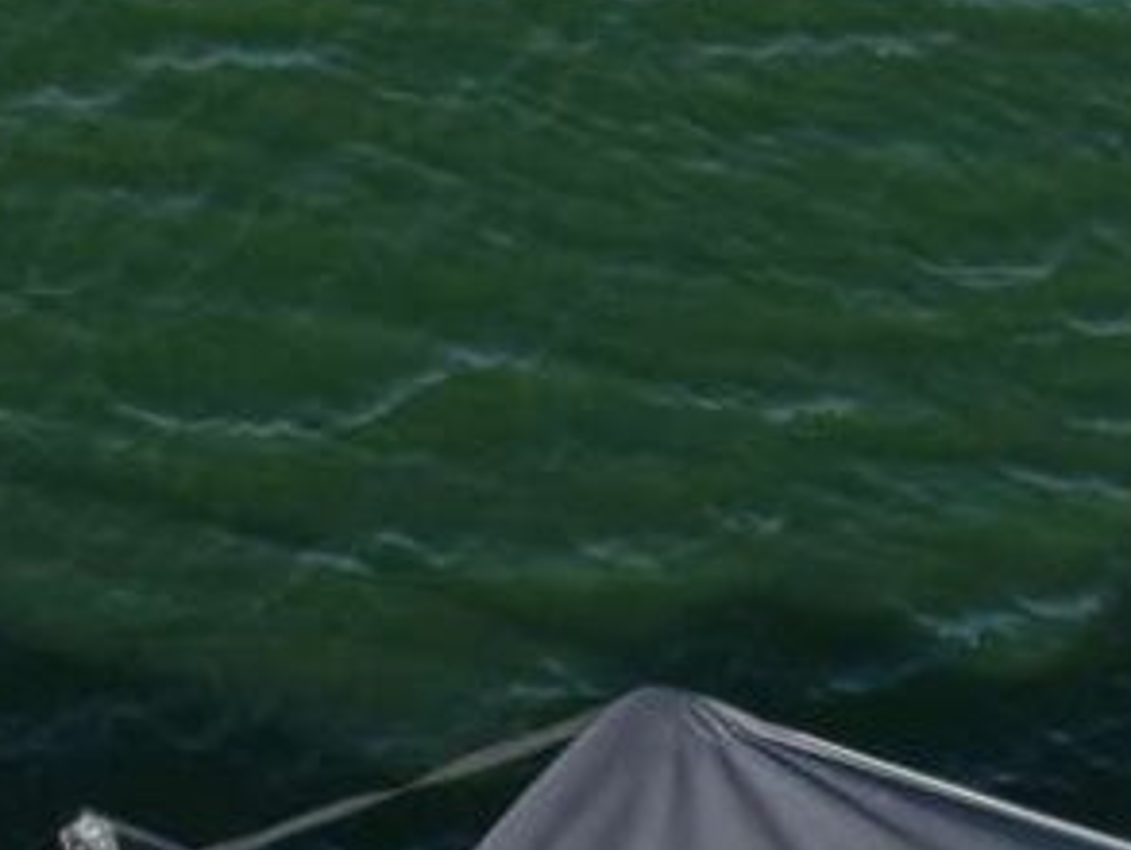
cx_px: 351
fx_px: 5361
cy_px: 2040
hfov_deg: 12.0
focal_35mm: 164
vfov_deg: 8.3
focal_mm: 8.67
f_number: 1.8
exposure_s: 1/3200
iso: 200
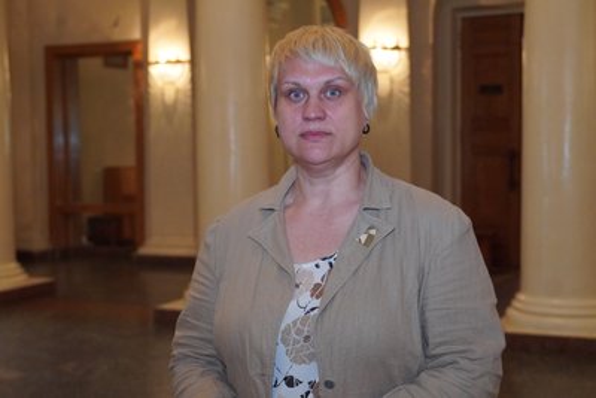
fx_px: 1018
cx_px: 298
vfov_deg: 22.1
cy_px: 199
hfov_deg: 32.6
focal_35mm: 62
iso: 6400
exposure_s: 1/160
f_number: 4
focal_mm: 41
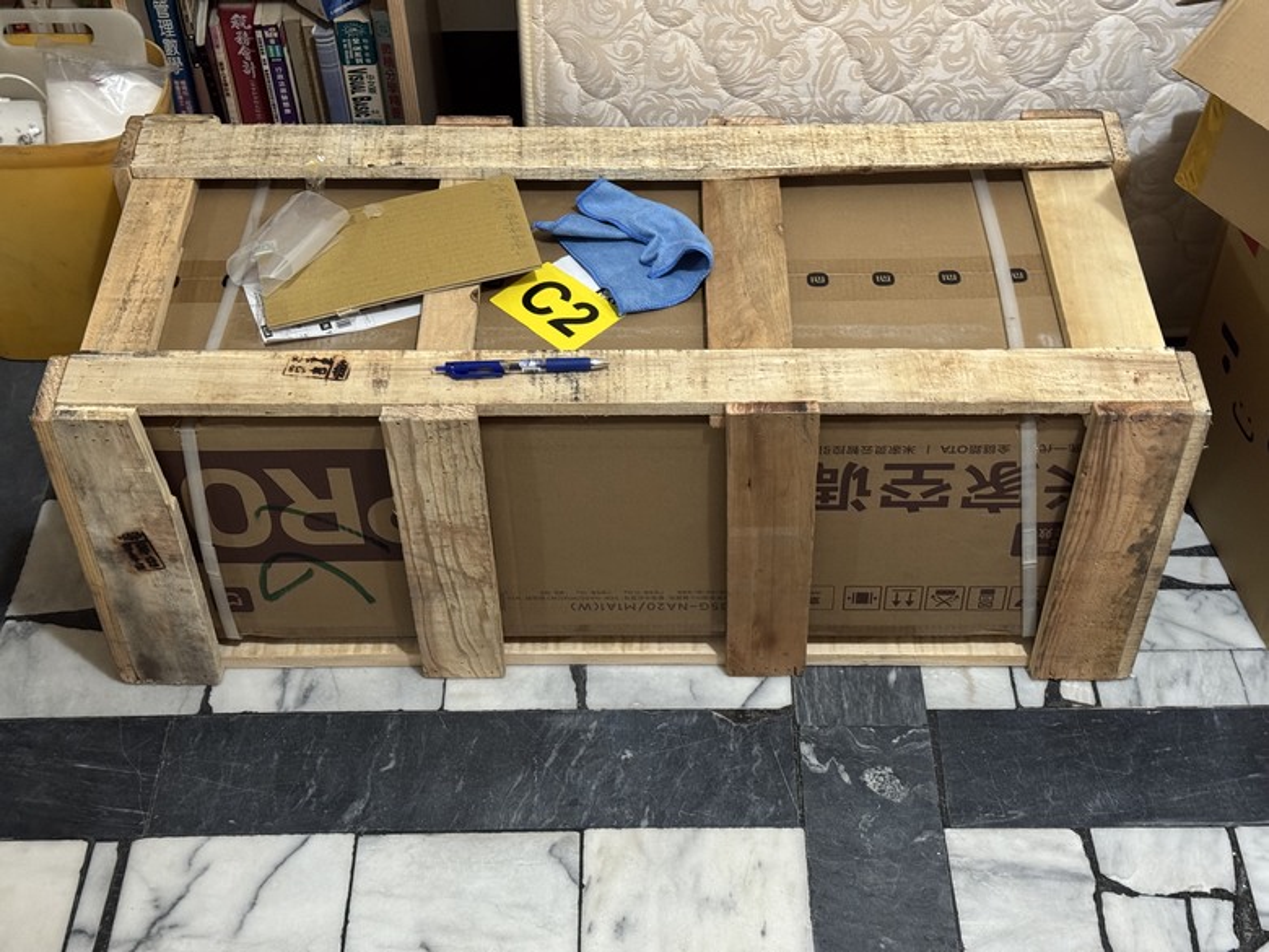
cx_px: 634
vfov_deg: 30.3
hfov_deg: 39.7
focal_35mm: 48
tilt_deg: -46.5
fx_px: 1760
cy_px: 476
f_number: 1.78
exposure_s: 1/30
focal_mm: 6.76
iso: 640
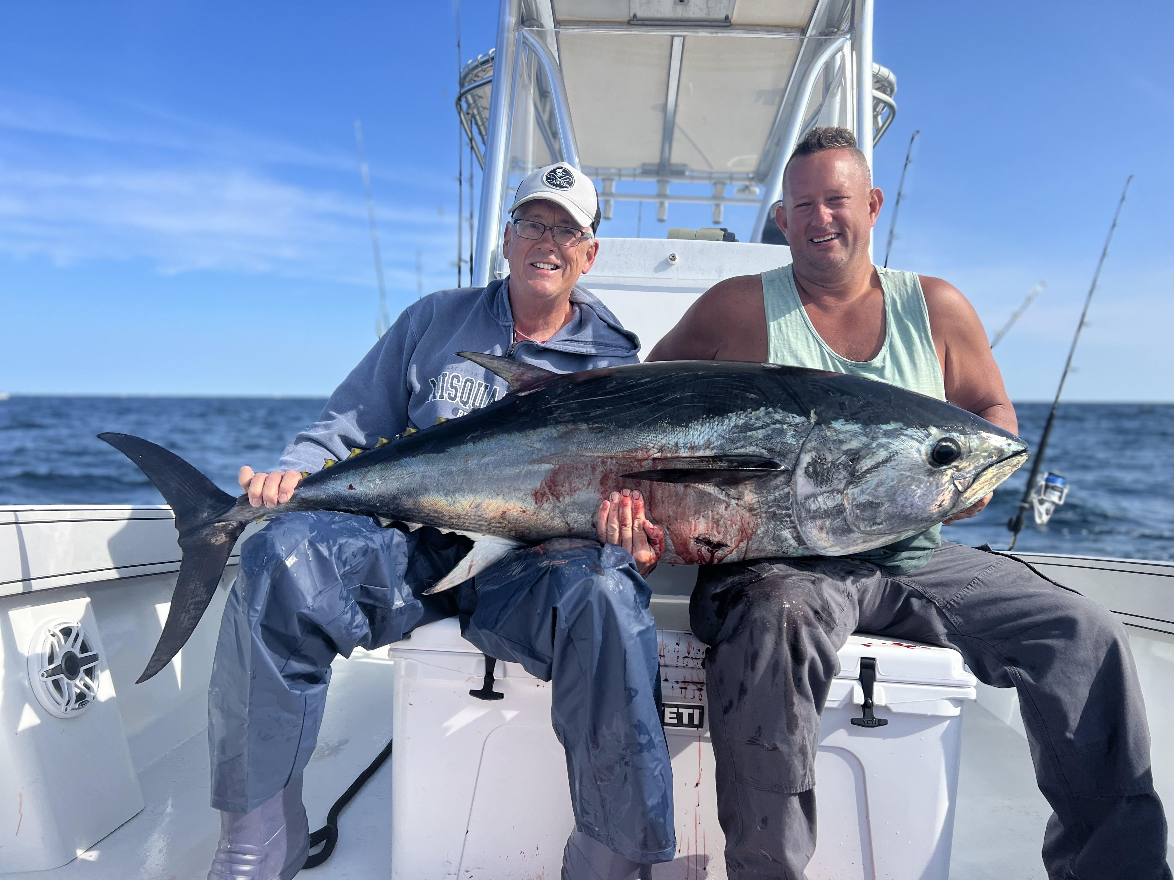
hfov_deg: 67.3
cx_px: 587
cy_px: 440
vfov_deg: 53.1
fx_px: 882
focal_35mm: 26
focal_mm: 5.7
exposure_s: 1/3356
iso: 50
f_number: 1.5
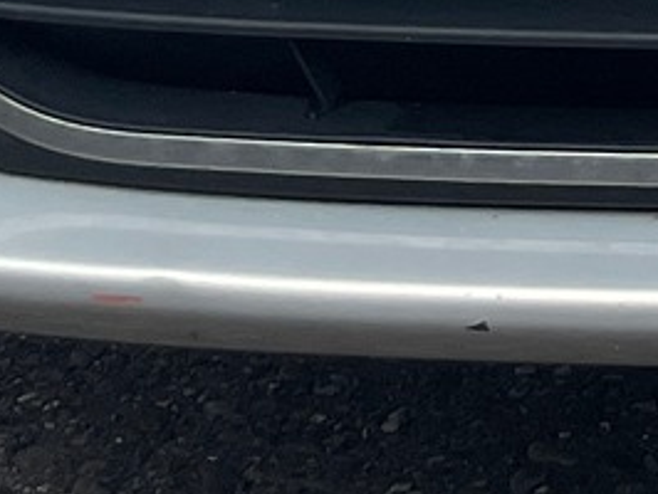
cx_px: 1529
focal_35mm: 197
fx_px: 3748
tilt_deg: -1.9
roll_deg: +0.3
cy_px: -1215
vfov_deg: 6.6
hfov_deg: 9.1
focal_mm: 4.2
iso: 32
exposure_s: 1/1473
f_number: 1.6
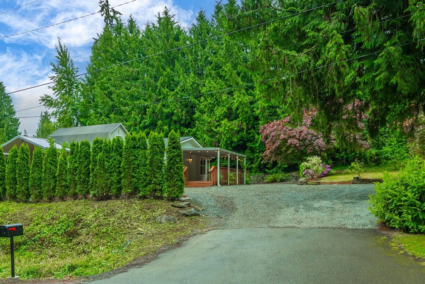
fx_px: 295
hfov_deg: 71.4
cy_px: 167
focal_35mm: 25
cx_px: 203
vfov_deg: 51.1
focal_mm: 18
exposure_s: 1/30
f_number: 7.1
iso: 100
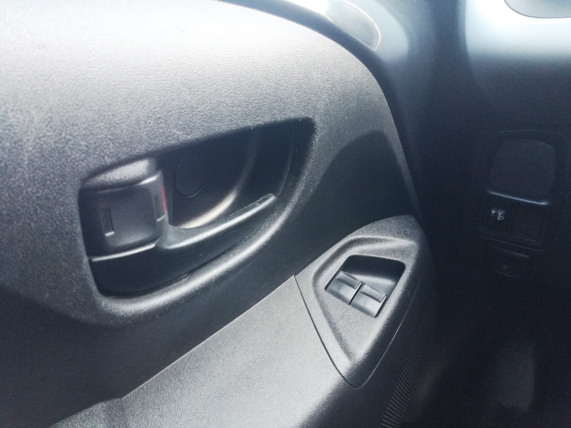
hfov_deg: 65.3
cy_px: 214
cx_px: 286
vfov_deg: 51.4
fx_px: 445
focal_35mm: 27
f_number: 2
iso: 200
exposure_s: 1/33.3
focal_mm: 3.79
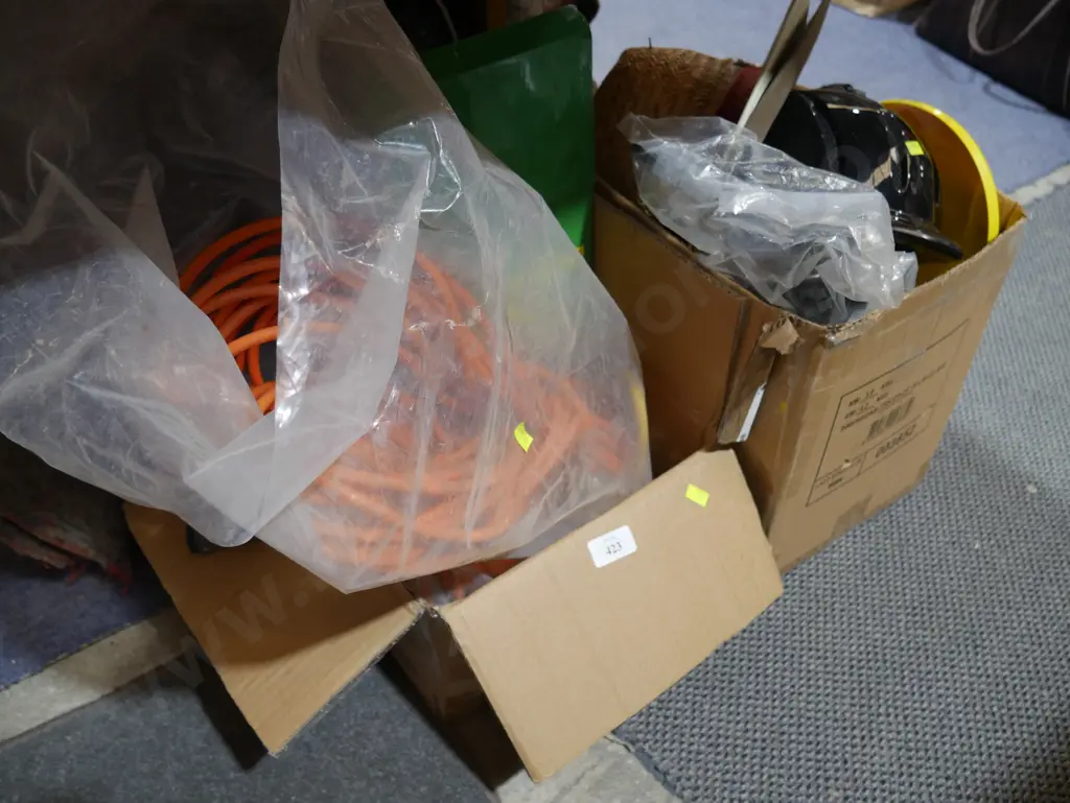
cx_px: 535
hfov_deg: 59.9
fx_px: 928
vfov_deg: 46.8
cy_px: 402
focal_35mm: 30
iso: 400
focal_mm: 15
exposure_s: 1/60
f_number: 3.6
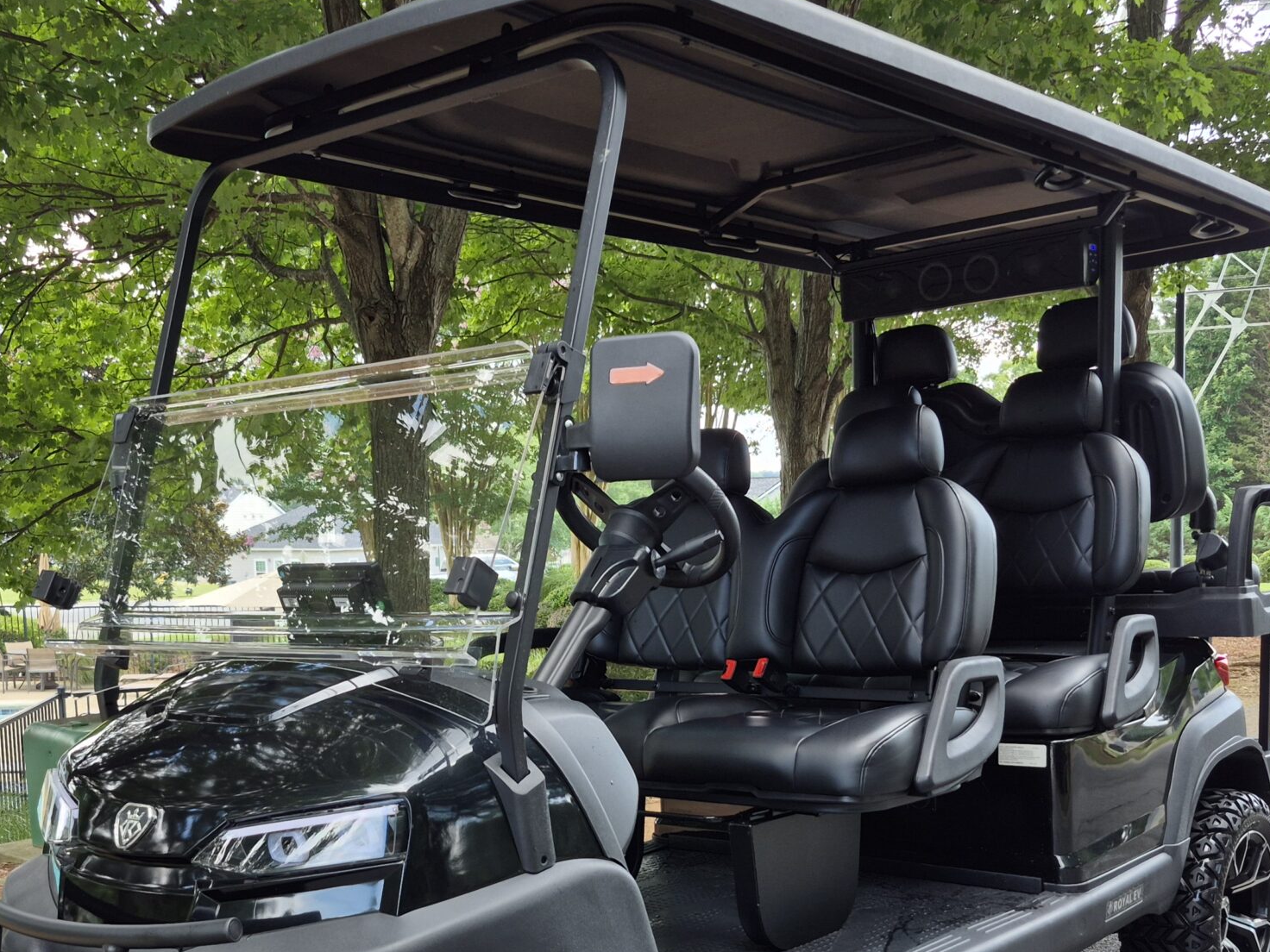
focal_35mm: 40
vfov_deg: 34.9
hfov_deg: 46.7
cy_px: 753
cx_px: 578
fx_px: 1468
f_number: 1.8
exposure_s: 1/240
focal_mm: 5.4
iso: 25
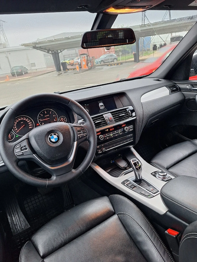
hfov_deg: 58.9
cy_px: 131
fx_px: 175
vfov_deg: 73.9
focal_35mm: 23
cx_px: 98
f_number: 1.8
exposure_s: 1/50
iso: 125
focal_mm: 5.54
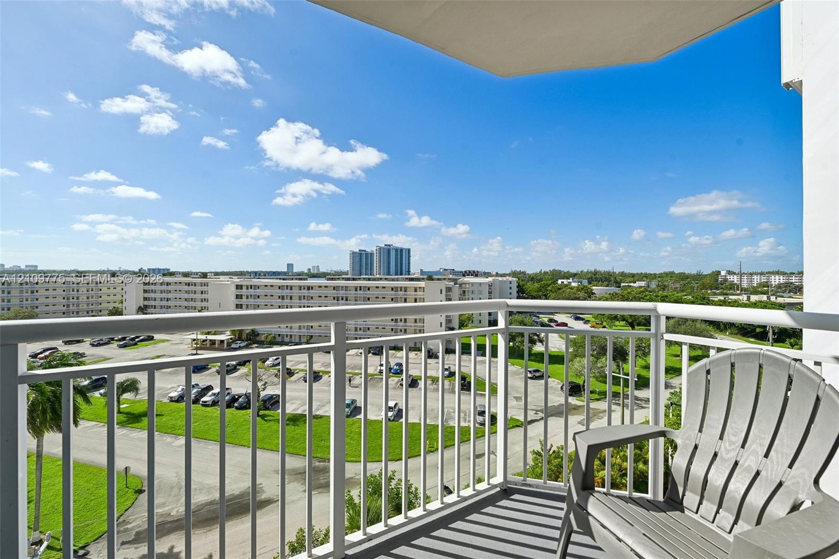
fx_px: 326
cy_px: 280
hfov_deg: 104.3
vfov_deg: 81.2
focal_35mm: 14
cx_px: 420
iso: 100
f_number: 8
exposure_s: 1/500
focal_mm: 14
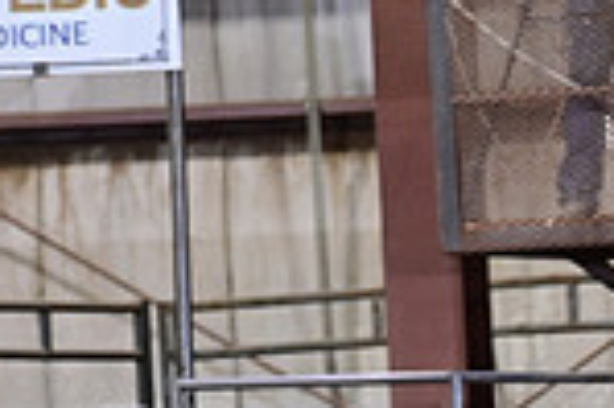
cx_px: 841
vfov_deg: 1.8
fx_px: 13289
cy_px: 785
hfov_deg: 2.6
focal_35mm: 780
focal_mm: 200
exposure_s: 1/250
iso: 1600
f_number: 3.5
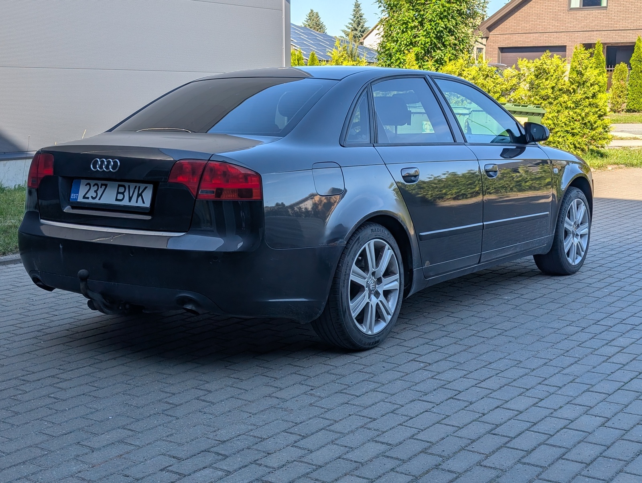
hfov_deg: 38.9
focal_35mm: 49
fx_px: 910
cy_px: 242
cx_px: 321
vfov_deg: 29.8
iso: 17
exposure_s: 1/546
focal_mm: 6.9
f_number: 1.68
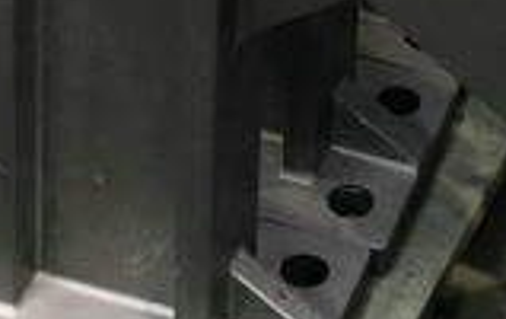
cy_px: -293
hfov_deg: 13.9
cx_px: 420
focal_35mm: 149
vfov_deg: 8.4
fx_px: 2058
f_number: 1.8
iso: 64
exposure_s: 1/17
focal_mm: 3.99
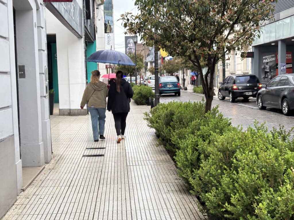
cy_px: 110
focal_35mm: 52
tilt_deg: -3.8
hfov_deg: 36.8
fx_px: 442
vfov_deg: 28.0
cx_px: 147
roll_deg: -0.1
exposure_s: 1/121
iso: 50
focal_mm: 5.96
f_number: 1.6
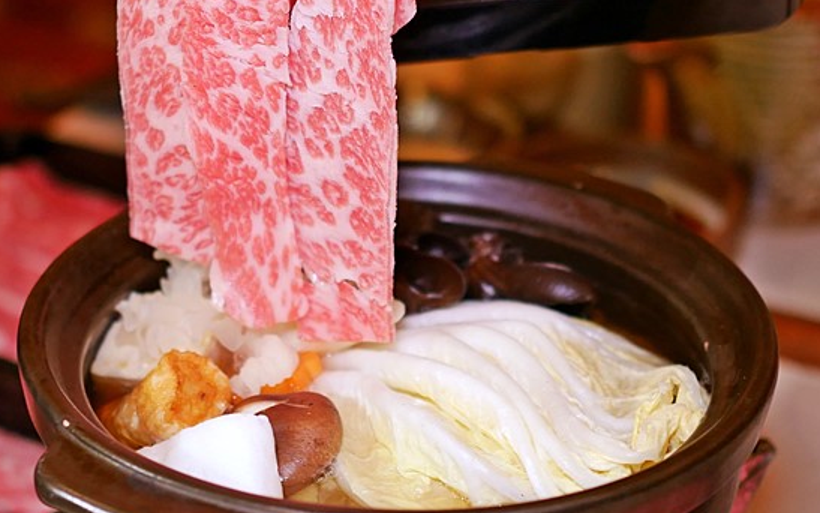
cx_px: 403
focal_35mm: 97
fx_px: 2168
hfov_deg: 21.4
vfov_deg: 13.5
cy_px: 176
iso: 500
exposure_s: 1/60
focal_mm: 25
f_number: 1.8
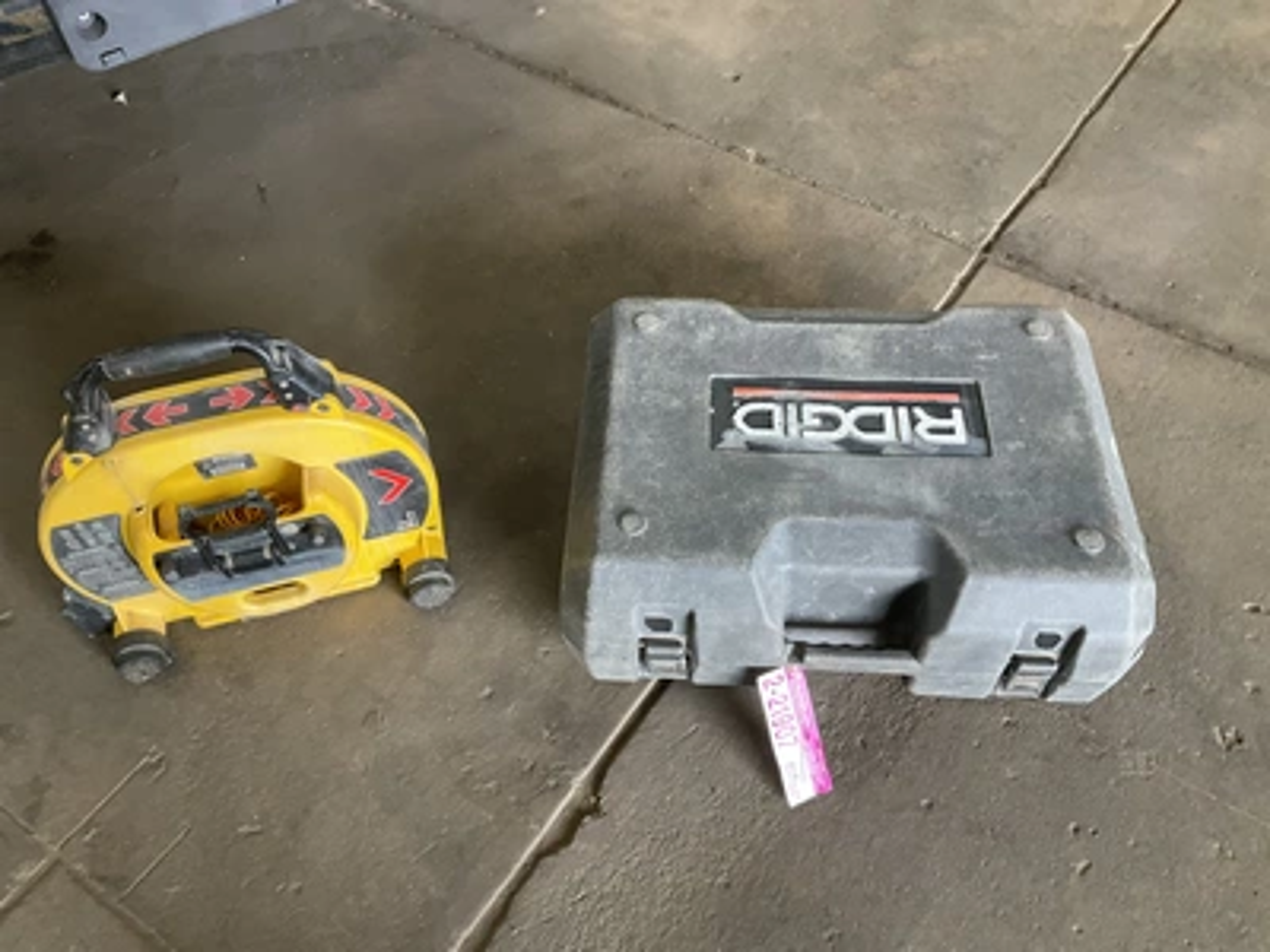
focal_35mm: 29
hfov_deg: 61.7
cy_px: 476
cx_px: 635
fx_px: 1064
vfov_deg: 48.2
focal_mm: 3
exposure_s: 1/60
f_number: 1.8
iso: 80
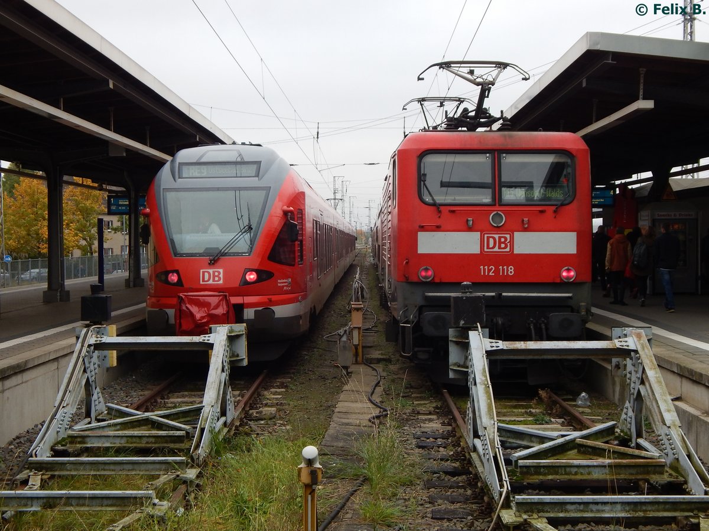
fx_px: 983
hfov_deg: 39.7
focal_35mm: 48
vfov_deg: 30.2
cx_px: 354
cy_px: 266
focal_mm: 8.6
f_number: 3.7
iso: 125
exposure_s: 1/160
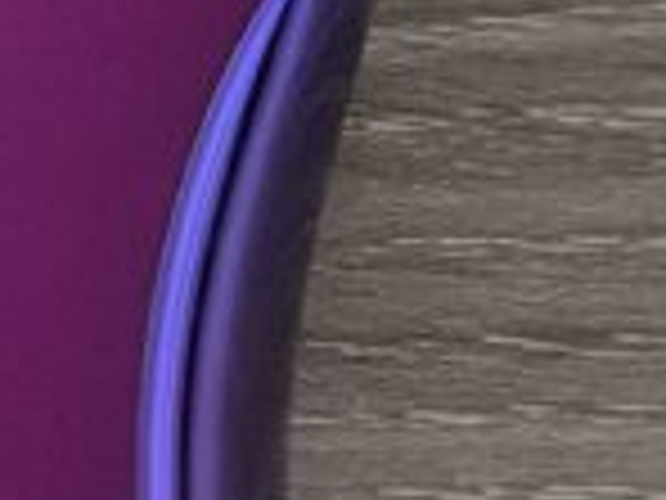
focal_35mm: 124
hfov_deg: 14.6
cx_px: -378
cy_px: 252
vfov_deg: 12.0
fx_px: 2386
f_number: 1.8
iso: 2000
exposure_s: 1/100
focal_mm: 5.4
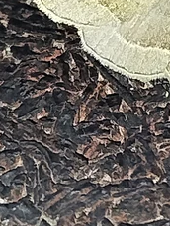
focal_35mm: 235
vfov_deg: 8.4
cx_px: 204
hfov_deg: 6.3
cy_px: 27
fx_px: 1537
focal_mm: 5.31
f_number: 1.7
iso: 400
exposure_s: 1/33
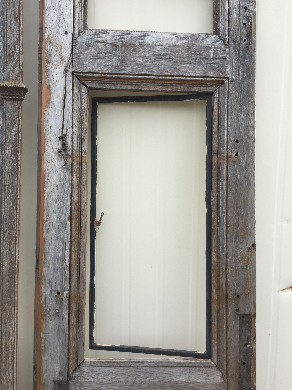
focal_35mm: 29
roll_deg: -0.1
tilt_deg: -5.8
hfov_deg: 48.2
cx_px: 146
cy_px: 195
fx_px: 326
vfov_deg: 61.7
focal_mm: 4.15
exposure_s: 1/1163
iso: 32
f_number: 2.2
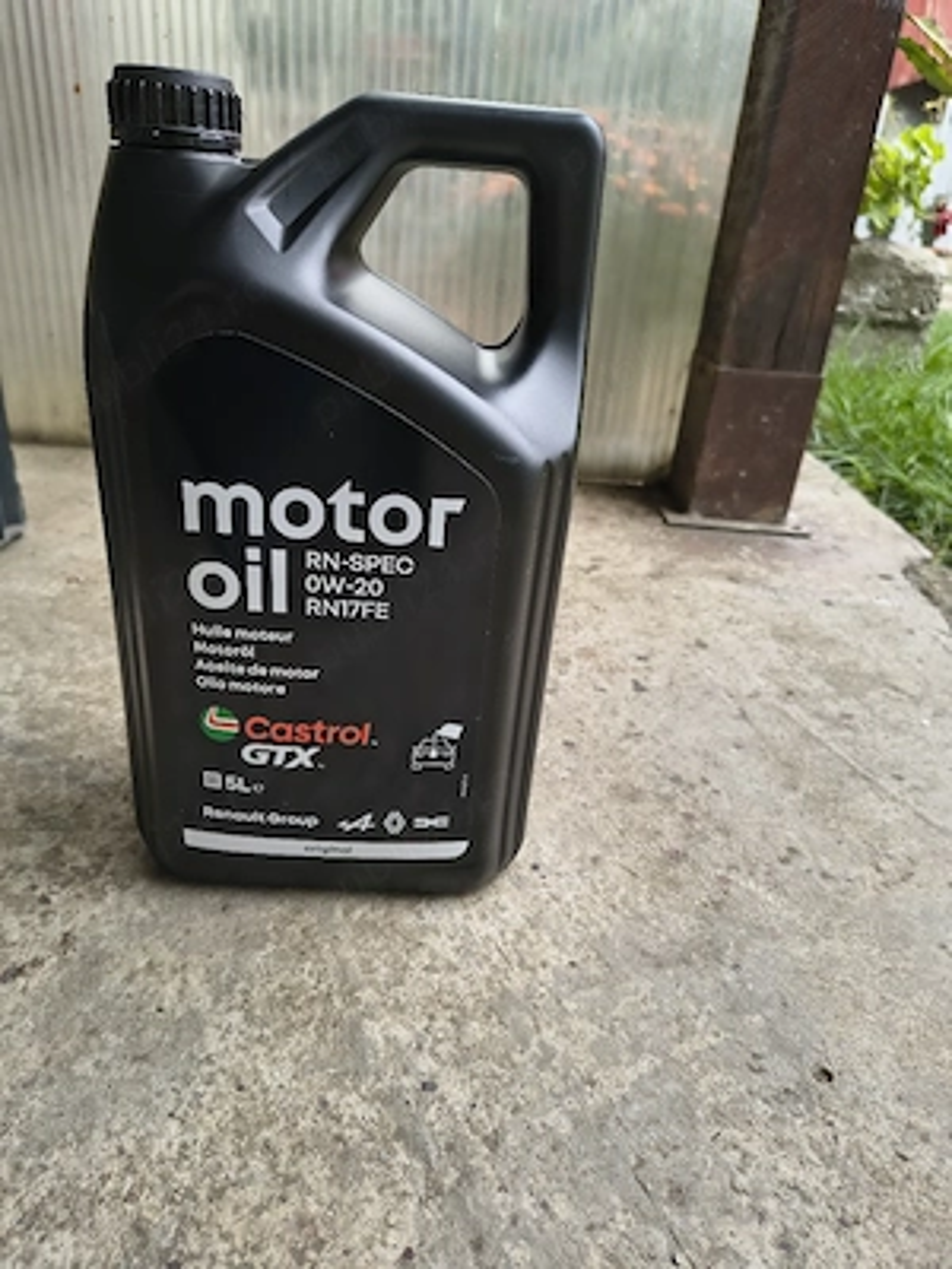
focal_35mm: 24
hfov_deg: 56.8
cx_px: 476
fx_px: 880
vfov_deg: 71.6
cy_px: 634
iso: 100
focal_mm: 5.56
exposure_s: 1/132
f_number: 1.8
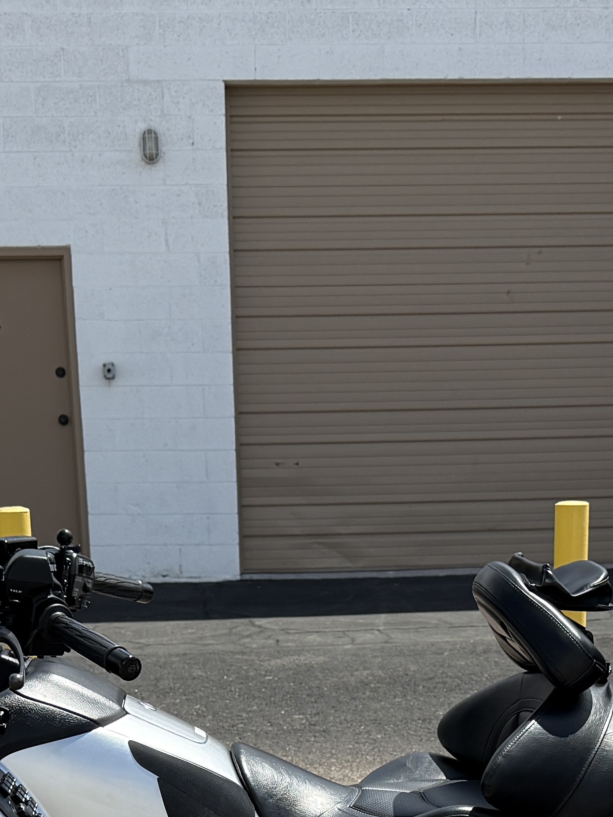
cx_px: 330
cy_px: 1011
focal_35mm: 81
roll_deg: +0.9
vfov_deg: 22.1
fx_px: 1913
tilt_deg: -18.8
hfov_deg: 18.2
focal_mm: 6.76
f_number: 1.78
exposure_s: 1/4405
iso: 100
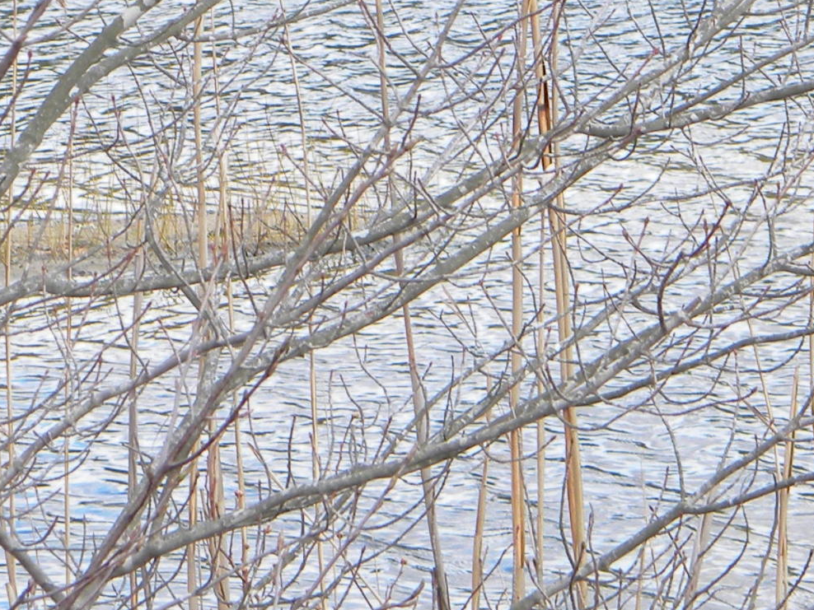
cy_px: -217
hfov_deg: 7.8
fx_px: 5926
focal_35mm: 252
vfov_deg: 5.9
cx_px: 757
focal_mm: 15.1
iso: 80
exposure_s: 1/165
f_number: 4.5
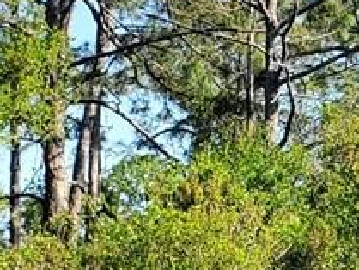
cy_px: 406
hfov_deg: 9.3
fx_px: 2065
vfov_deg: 7.3
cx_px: 711
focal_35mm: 199
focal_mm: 4.3
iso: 50
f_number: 2.4
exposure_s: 1/697
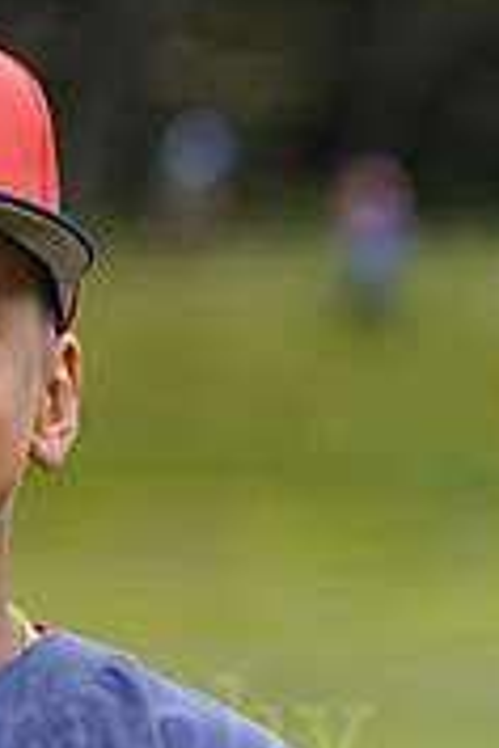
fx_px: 13181
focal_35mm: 634
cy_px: 697
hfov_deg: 2.2
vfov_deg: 3.3
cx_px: -184
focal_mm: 194
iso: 100
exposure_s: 1/250
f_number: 6.3
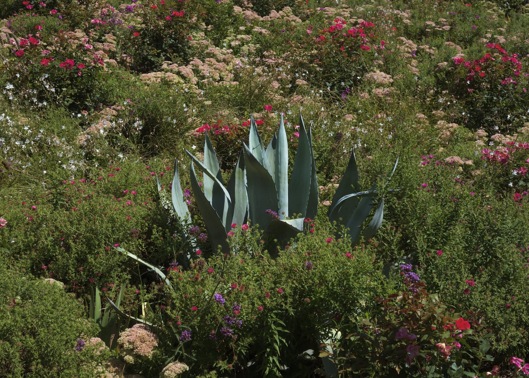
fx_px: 787
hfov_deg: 37.1
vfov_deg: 27.0
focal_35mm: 52
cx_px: 246
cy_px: 189
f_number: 8
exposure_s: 1/350
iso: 125
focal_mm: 33
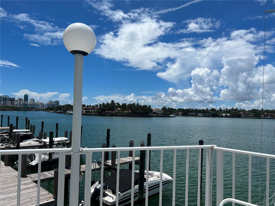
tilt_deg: +2.2
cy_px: 103
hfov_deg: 67.3
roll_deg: -2.0
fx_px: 207
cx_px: 138
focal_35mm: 26
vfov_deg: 53.1
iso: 50
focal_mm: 5.7
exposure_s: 1/10309
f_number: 1.5
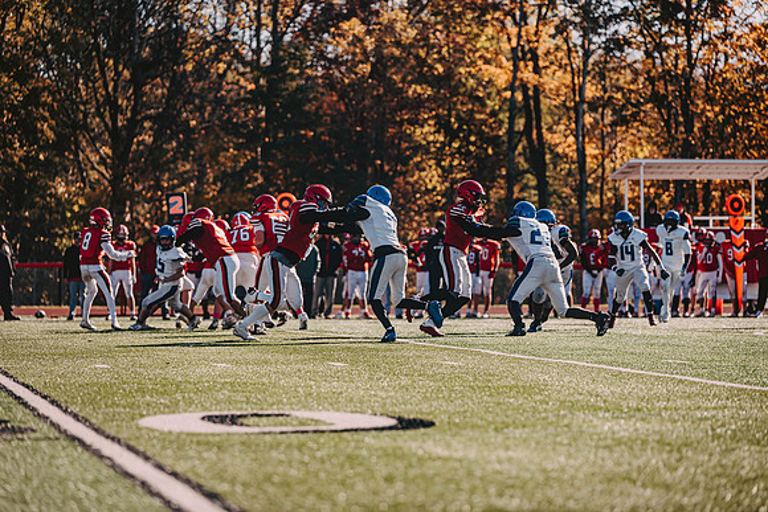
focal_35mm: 145
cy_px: 256
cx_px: 384
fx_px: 3094
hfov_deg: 14.2
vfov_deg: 9.5
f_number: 3.2
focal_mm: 145
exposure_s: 1/3200
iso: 250
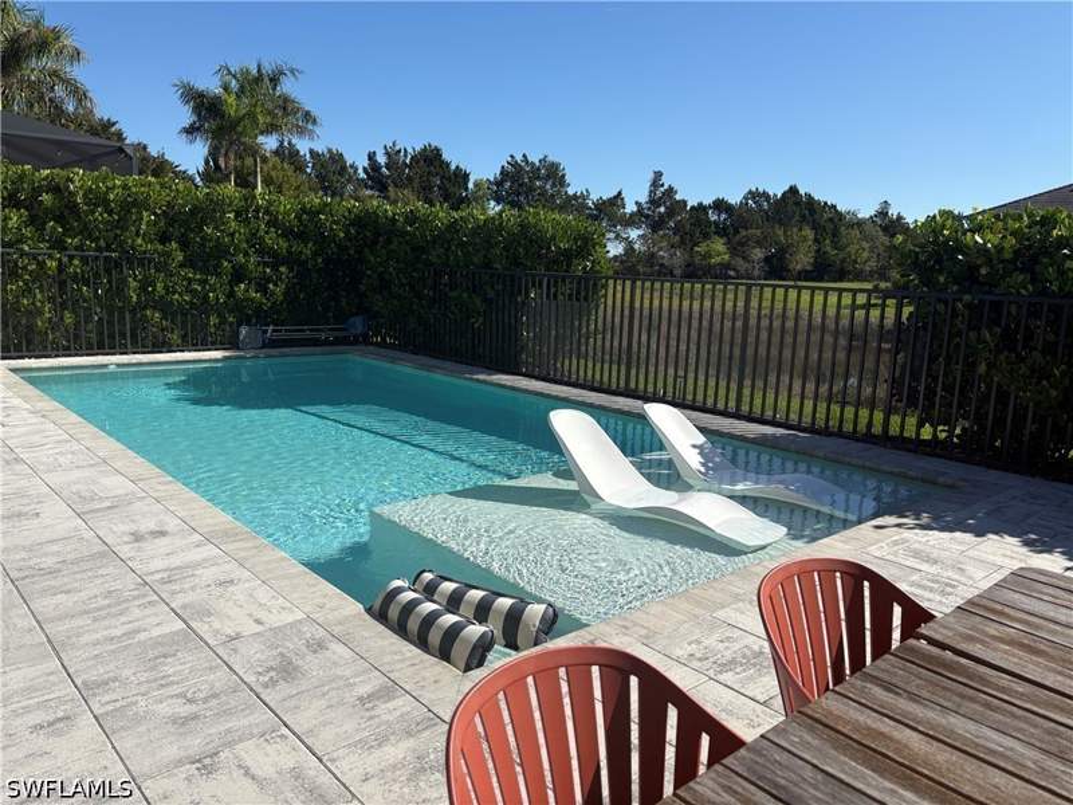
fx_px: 806
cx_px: 536
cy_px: 402
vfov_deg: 53.1
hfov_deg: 67.3
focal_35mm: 26
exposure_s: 1/5348
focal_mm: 5.96
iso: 50
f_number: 1.6
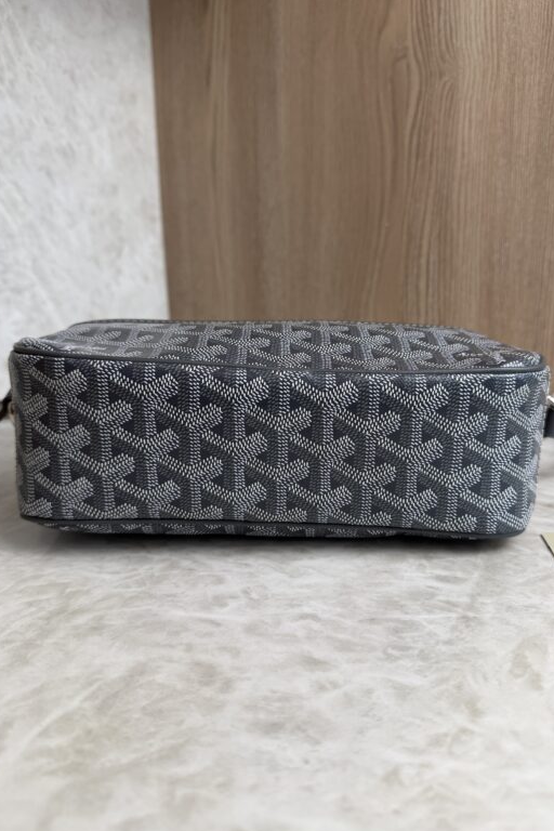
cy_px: 412
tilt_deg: -13.9
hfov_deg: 49.5
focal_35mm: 26
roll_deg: +0.6
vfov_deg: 69.4
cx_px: 294
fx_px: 600
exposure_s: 1/120
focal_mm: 6.76
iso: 64
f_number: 1.78
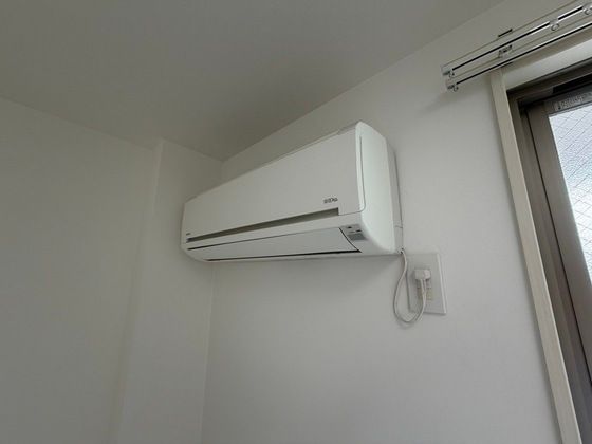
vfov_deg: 85.7
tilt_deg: +12.7
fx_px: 239
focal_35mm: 14
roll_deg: -0.5
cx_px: 296
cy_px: 222
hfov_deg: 102.1
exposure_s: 1/100
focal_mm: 2.22
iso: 64
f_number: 2.2
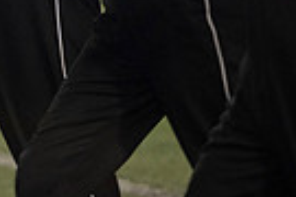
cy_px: -221
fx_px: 6511
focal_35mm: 792
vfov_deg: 1.7
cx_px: -267
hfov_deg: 2.6
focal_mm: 185
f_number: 2.8
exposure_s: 1/500
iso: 1000
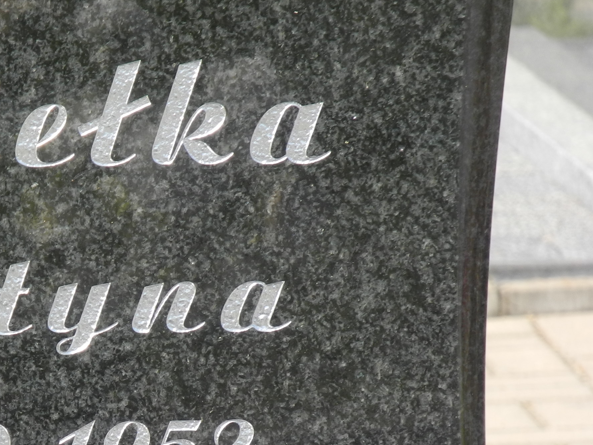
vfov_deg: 3.6
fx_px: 7024
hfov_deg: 4.8
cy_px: 449
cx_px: 6
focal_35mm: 410
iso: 100
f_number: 5.6
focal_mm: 42.6
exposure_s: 1/200
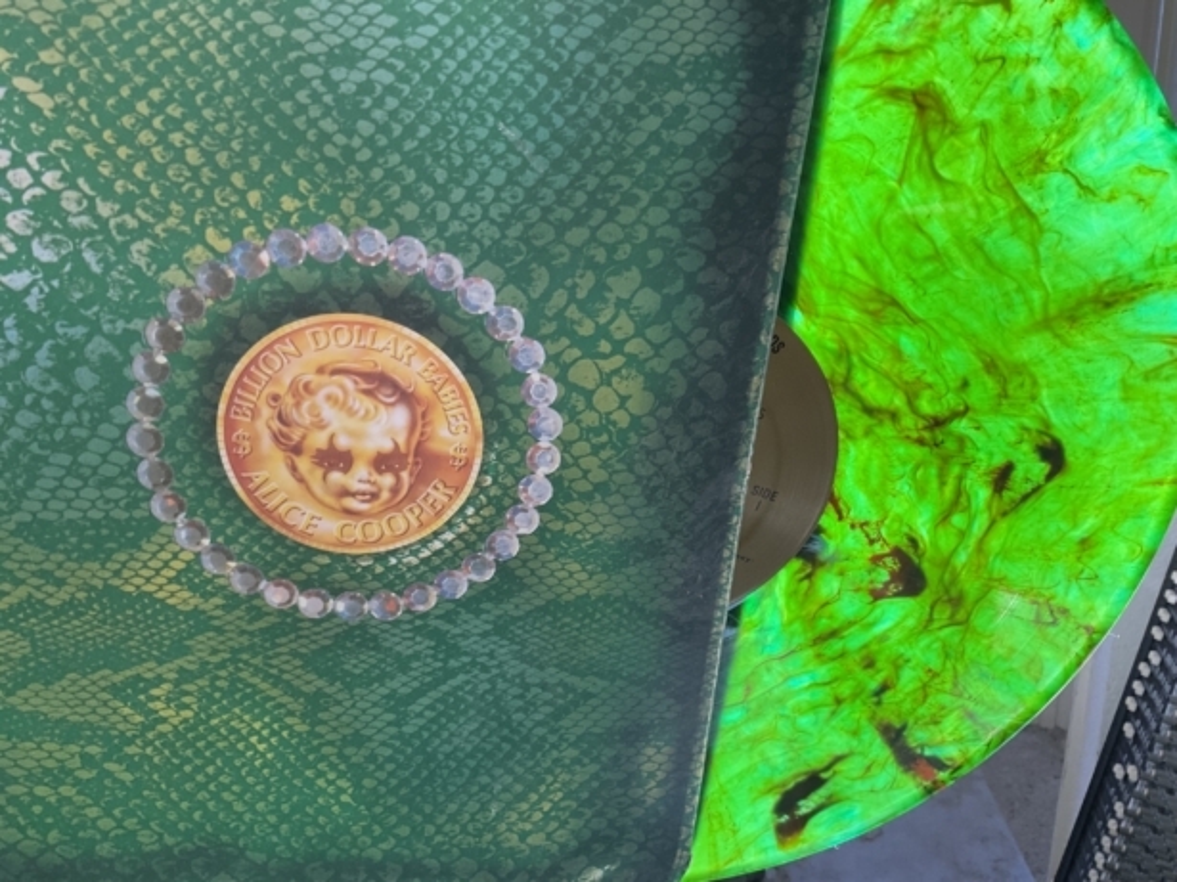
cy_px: 441
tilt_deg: -11.8
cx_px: 588
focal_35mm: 29
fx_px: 986
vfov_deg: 48.2
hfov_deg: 61.7
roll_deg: -1.1
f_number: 1.8
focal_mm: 3
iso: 64
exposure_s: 1/60
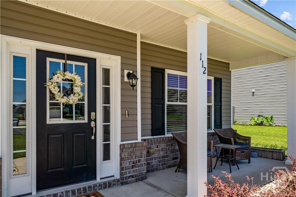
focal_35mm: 24
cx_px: 148
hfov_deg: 73.7
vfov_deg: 53.1
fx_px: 197
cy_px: 98
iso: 100
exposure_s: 1/400
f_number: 6.3
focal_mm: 24
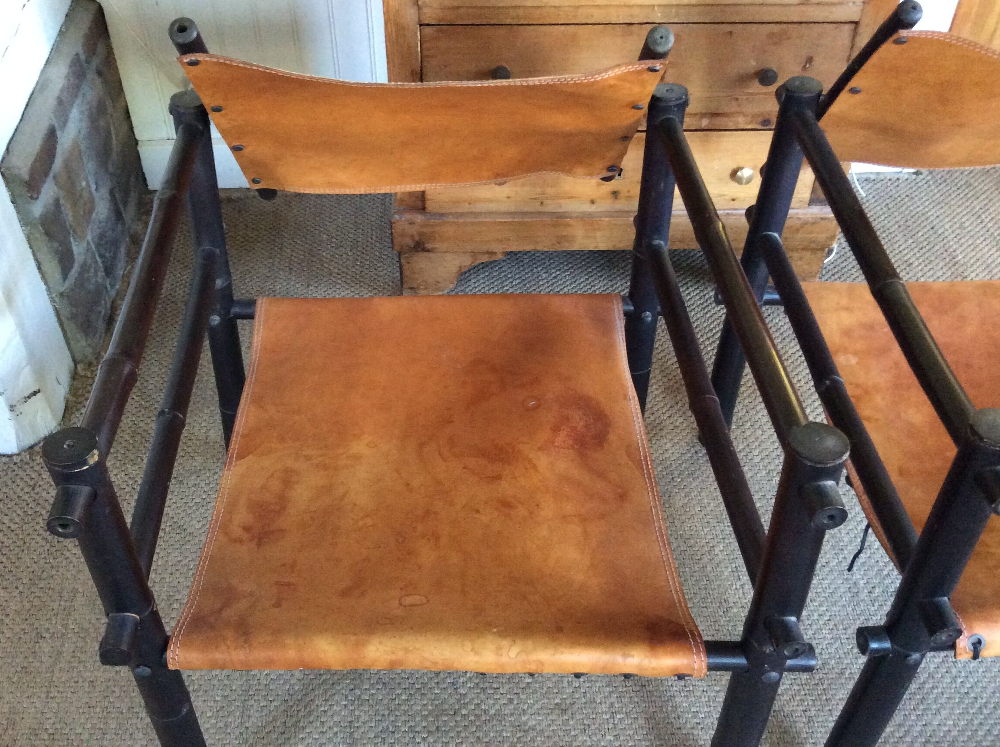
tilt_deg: -45.6
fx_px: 1038
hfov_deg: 51.4
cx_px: 457
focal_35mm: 36
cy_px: 408
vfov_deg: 39.5
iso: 320
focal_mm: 3.3
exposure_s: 1/20
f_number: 2.4
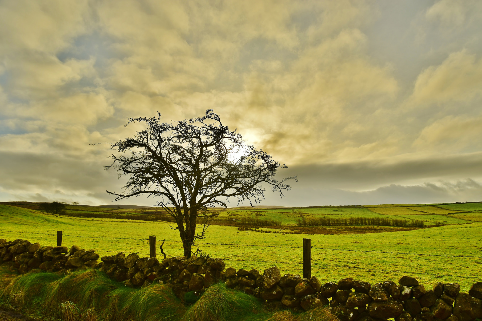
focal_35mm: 27
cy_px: 160
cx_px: 241
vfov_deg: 47.9
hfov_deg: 67.4
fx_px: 361
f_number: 8
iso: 100
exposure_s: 1/160
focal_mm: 18
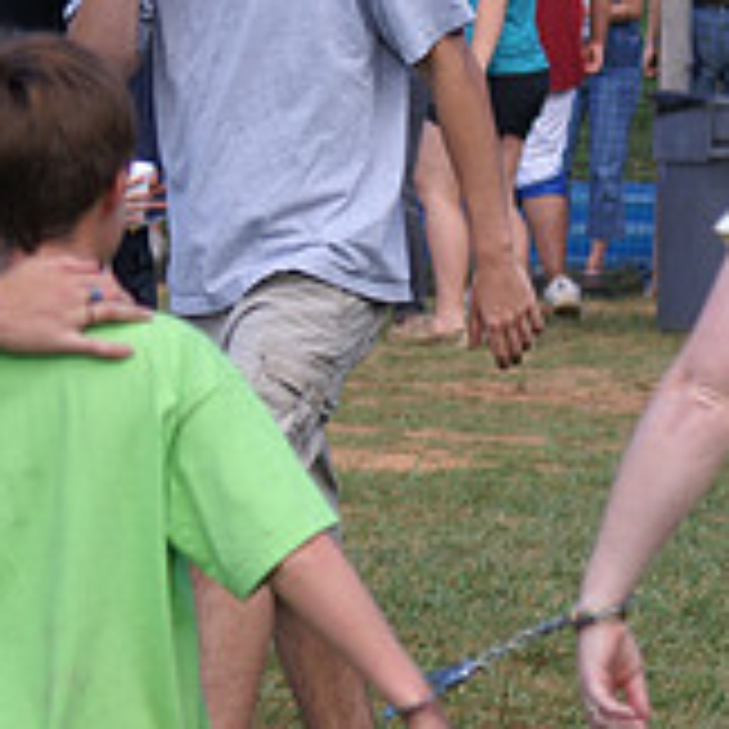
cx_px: 562
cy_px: 526
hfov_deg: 5.5
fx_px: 7624
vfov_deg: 5.5
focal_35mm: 320
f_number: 4.5
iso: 100
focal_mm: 70
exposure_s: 1/250
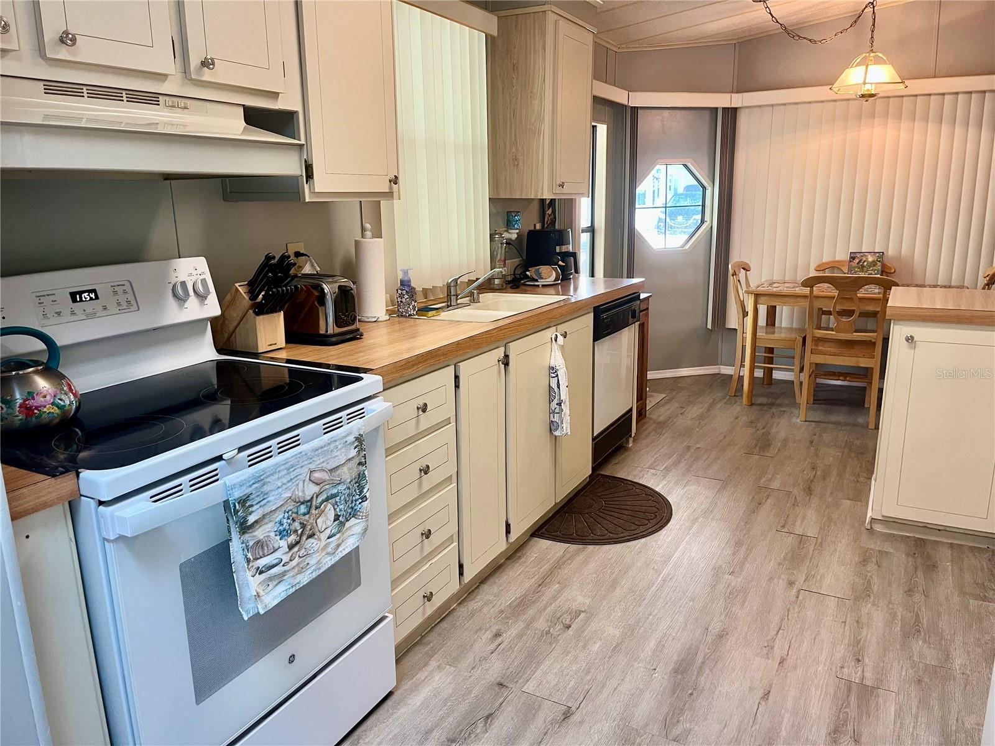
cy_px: 373
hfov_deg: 67.3
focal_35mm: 26
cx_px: 498
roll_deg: +0.9
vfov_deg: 53.1
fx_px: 747
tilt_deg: -13.7
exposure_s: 1/60
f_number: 1.6
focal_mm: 5.1
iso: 100
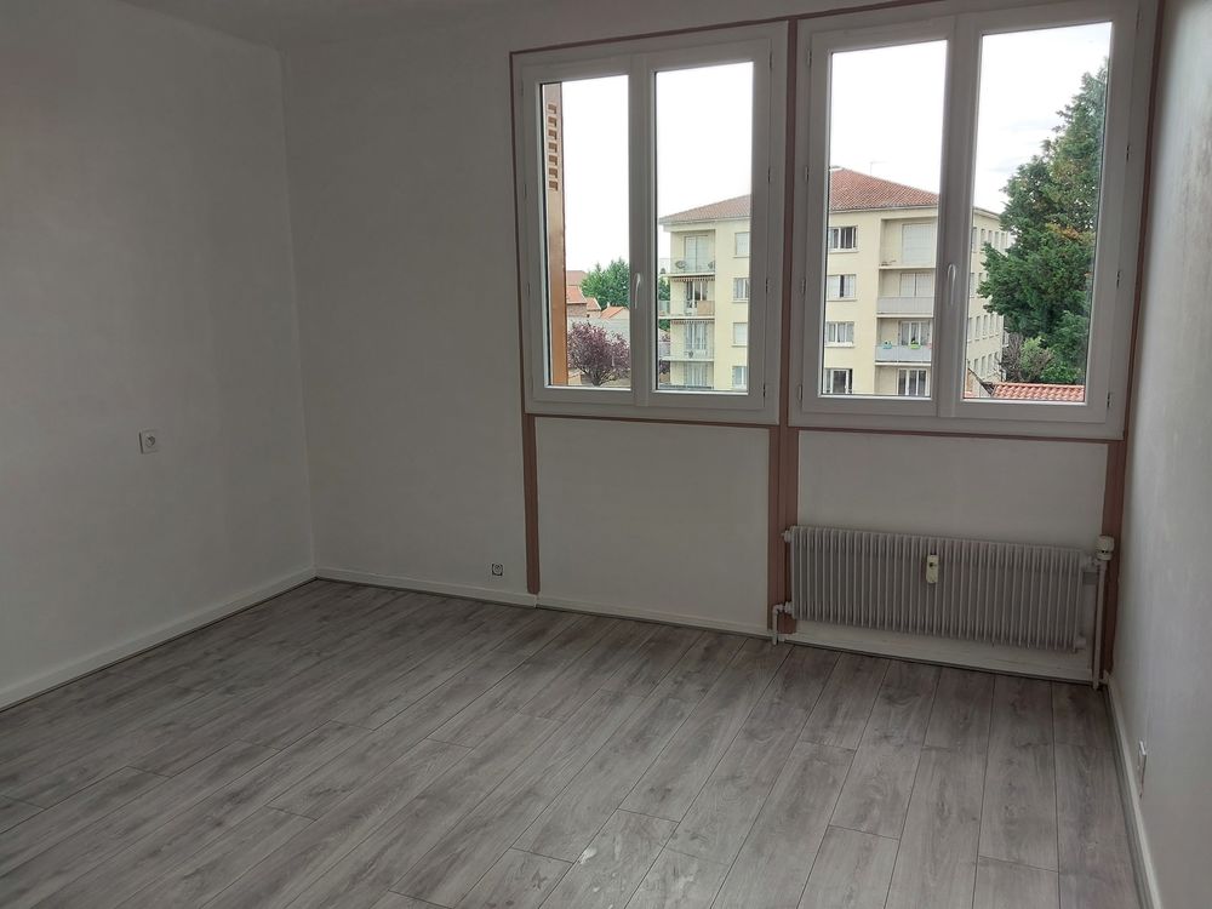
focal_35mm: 30
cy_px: 454
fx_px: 1050
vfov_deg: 46.8
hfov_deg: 60.0
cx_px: 606
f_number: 1.8
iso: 20
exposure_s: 1/50
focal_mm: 4.6
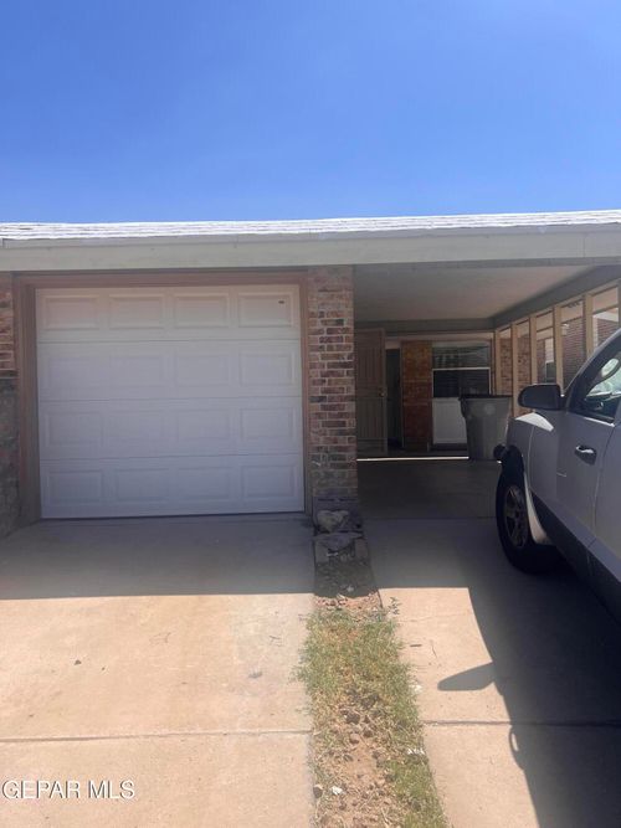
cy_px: 414
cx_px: 310
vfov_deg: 67.3
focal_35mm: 26
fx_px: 622
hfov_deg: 53.0
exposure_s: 1/4274
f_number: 1.5
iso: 50
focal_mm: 5.7
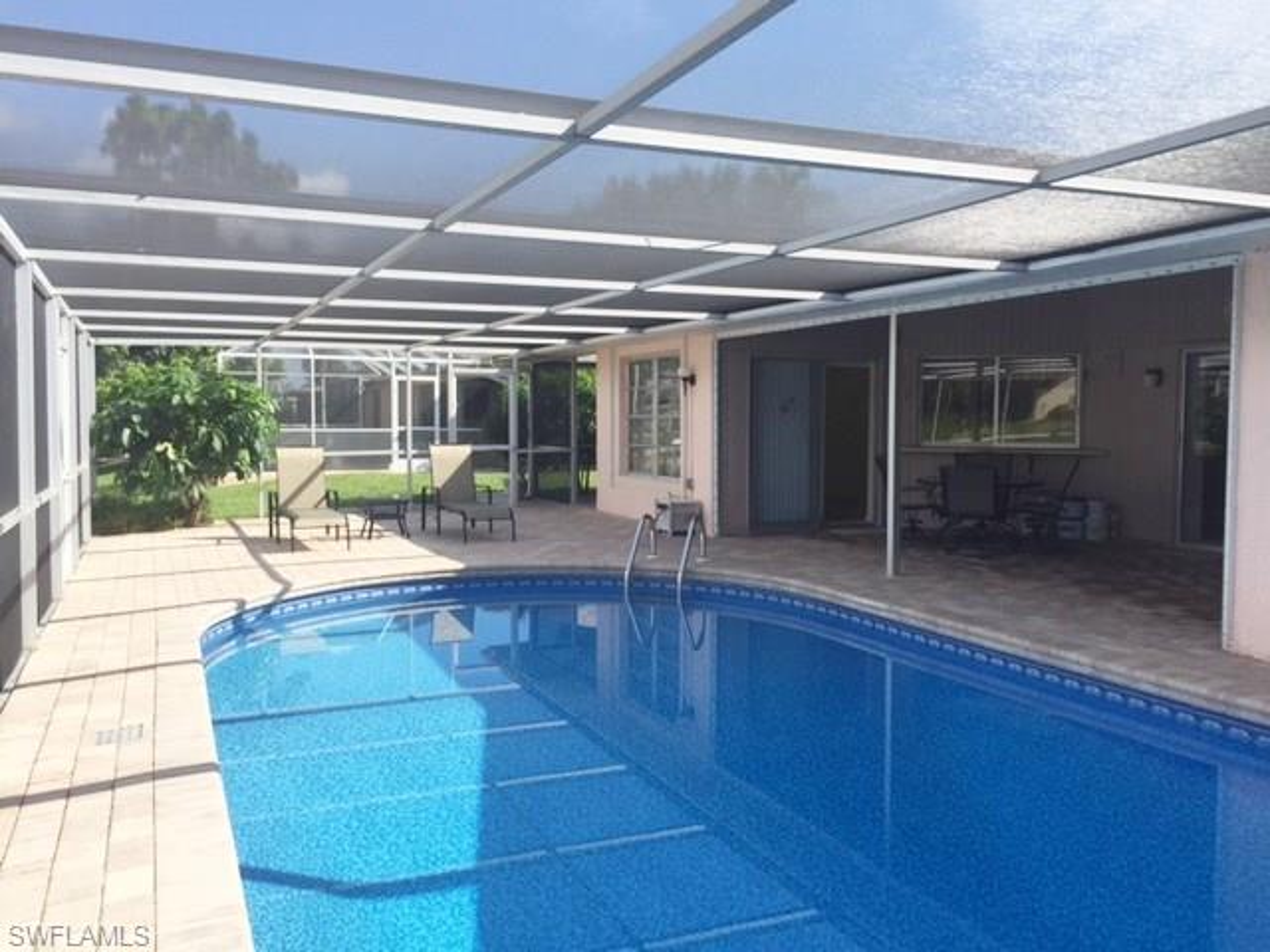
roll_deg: -1.4
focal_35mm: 29
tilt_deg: -3.5
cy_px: 476
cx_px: 635
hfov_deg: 61.7
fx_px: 1064
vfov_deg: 48.2
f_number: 2.2
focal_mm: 4.15
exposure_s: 1/1099
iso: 32
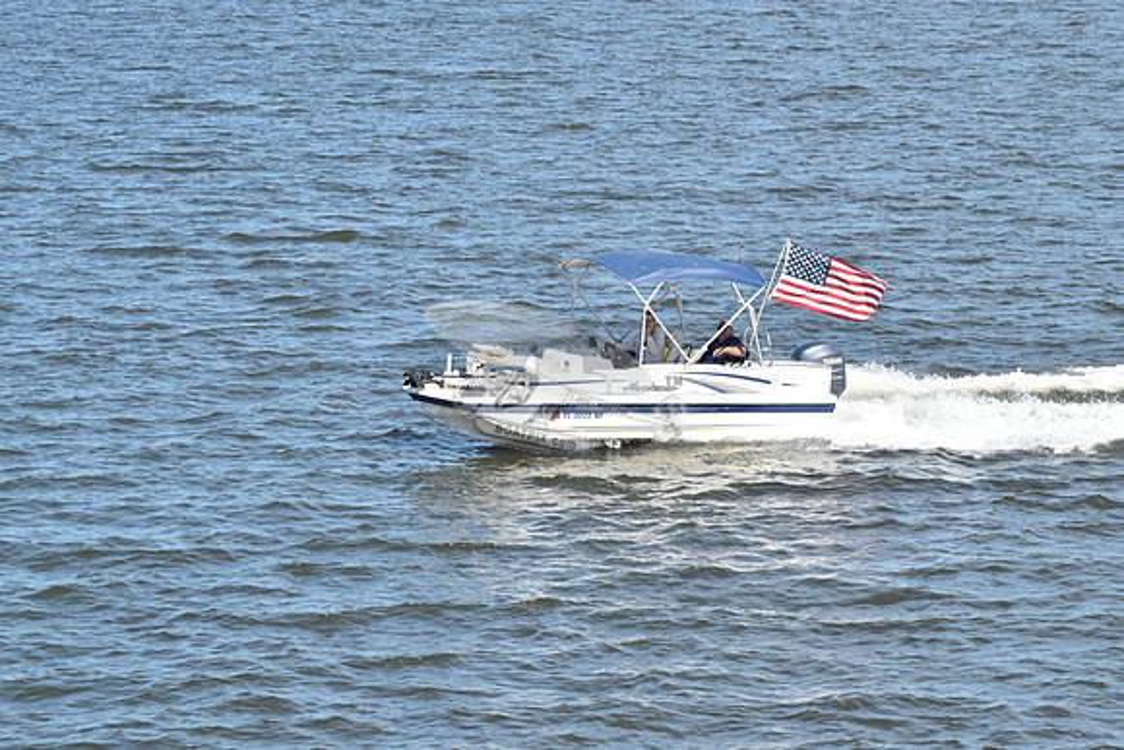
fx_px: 4591
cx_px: 562
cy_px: 375
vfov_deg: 9.3
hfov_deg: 14.0
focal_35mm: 147
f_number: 9.5
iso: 400
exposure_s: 1/1000
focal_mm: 98
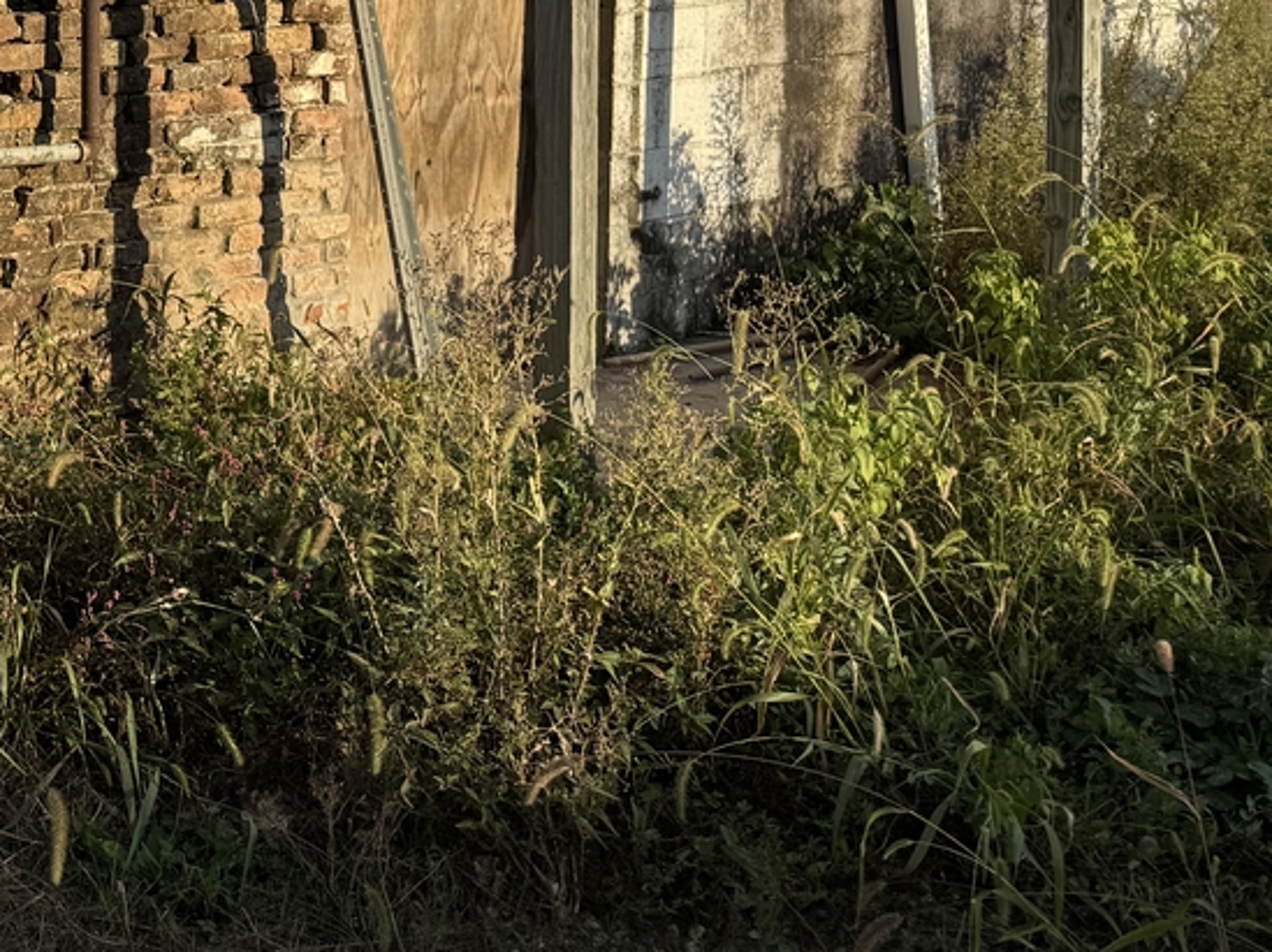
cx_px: -368
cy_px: -167
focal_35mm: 63
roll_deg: +0.6
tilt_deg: -2.6
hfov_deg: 26.3
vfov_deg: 21.7
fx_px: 2313
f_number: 1.78
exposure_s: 1/2331
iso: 80
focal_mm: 6.76
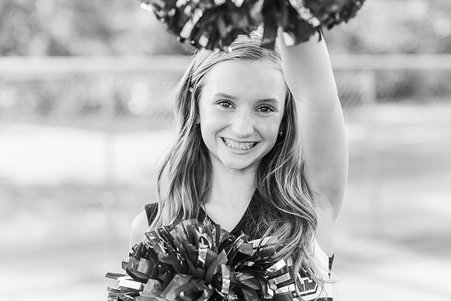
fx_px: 1065
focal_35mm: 85
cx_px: 226
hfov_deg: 23.9
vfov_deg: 16.1
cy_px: 150
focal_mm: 85
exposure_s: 1/500
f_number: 2.8
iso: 200
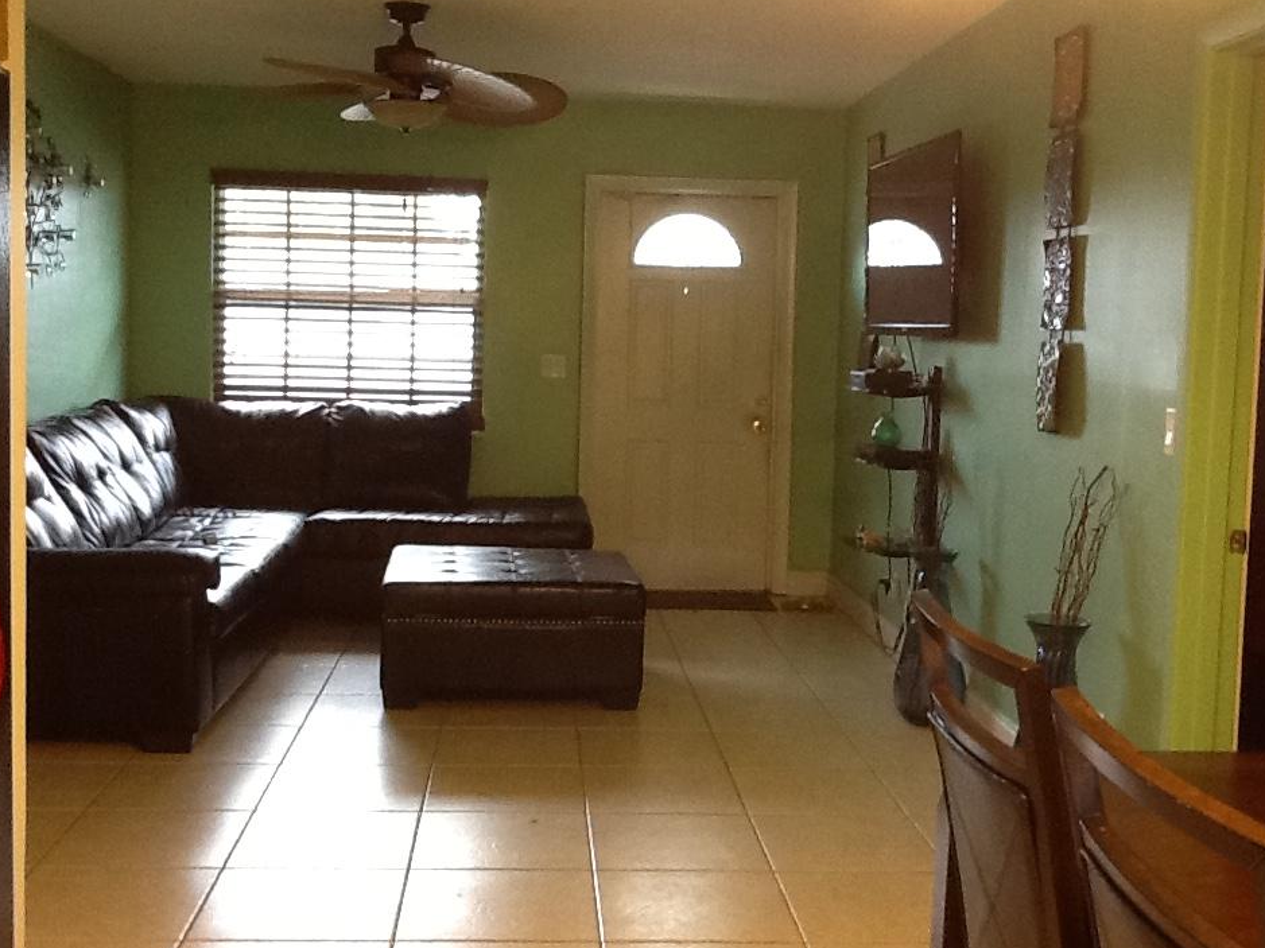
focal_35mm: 45
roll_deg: -1.0
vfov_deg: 32.2
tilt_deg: -6.7
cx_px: 625
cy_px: 473
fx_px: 1644
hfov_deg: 42.1
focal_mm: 2.03
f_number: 2.4
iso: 125
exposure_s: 1/30
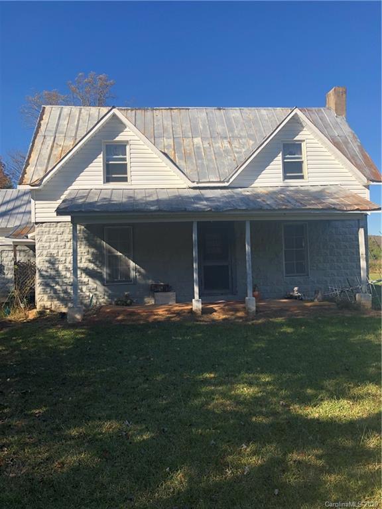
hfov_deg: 49.7
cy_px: 254
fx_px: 412
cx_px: 191
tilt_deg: +1.3
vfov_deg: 63.4
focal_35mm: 28
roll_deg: +2.1
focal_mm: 4
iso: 20
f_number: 1.8
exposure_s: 1/1279
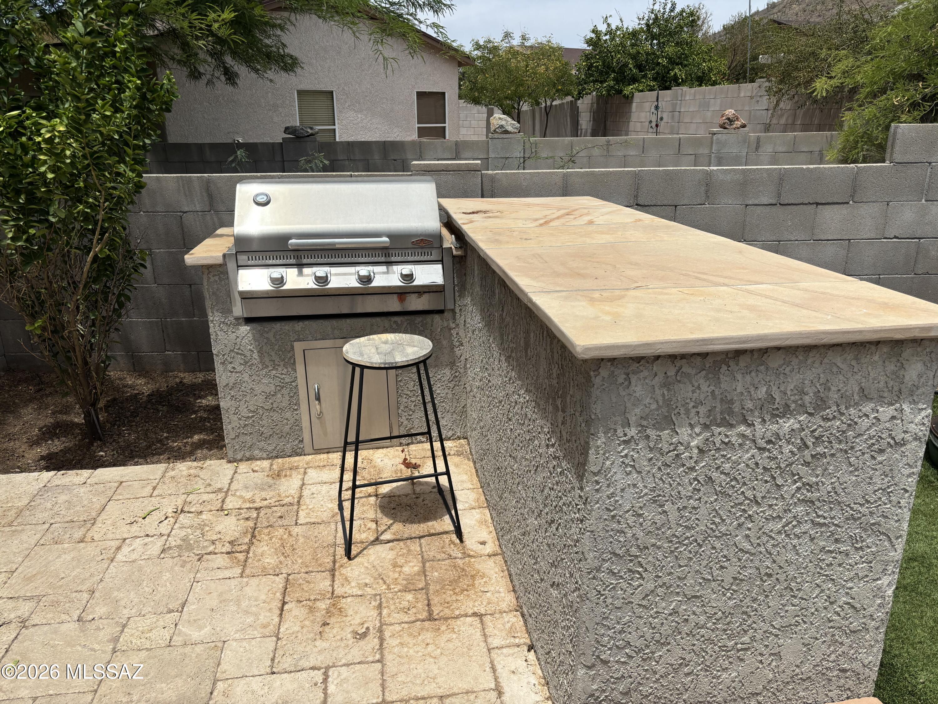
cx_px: 469
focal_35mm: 26
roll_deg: +0.6
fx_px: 705
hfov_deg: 67.3
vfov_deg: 53.1
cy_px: 352
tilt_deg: -19.5
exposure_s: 1/6329
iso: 50
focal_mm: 5.96
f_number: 1.6
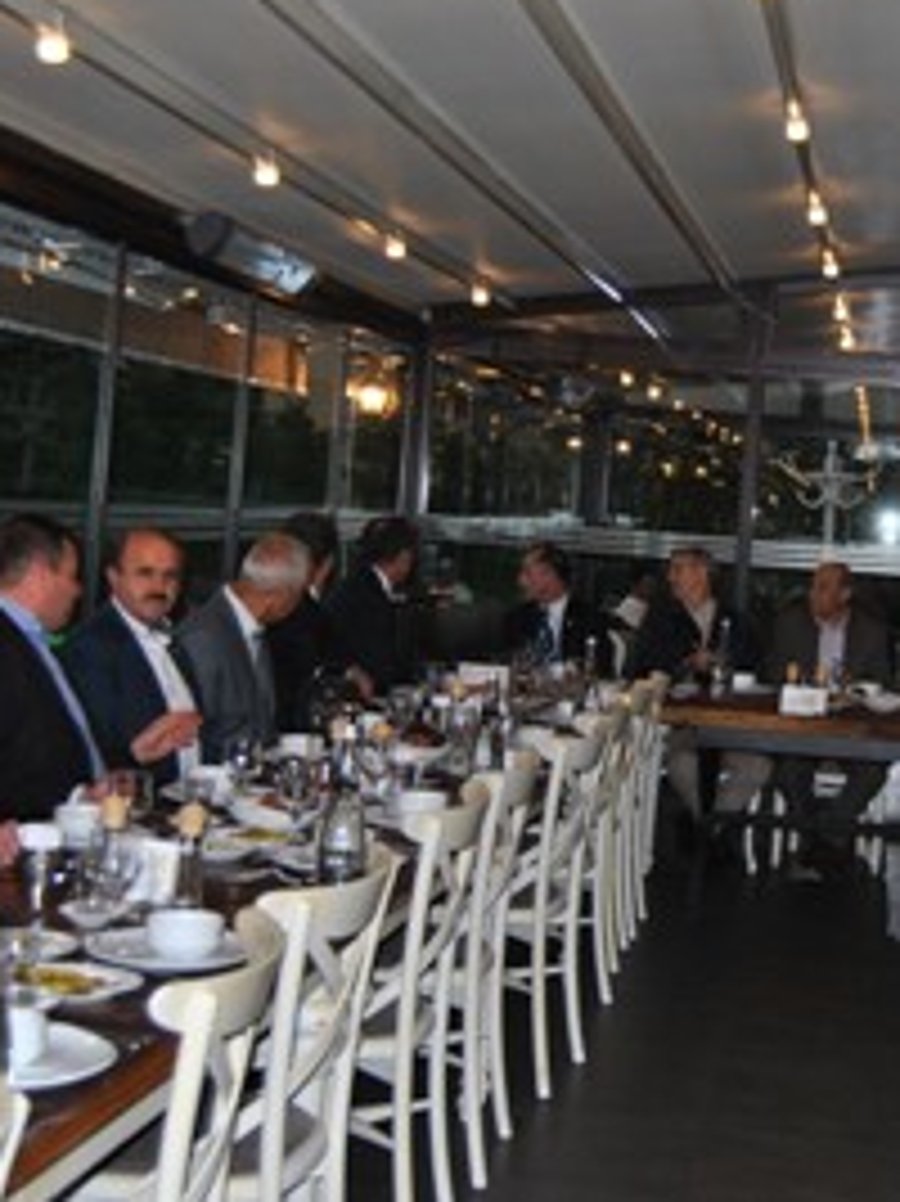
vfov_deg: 34.4
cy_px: 536
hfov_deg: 25.5
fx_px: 1936
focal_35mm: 56
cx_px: 778
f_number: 3.8
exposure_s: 1/60
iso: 200
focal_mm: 23
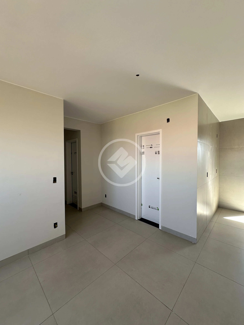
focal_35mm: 14
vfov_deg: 102.1
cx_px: 122
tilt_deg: -0.9
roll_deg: +0.0
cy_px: 162
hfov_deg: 85.7
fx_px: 132
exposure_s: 1/99
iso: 64
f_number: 2.2
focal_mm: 2.22
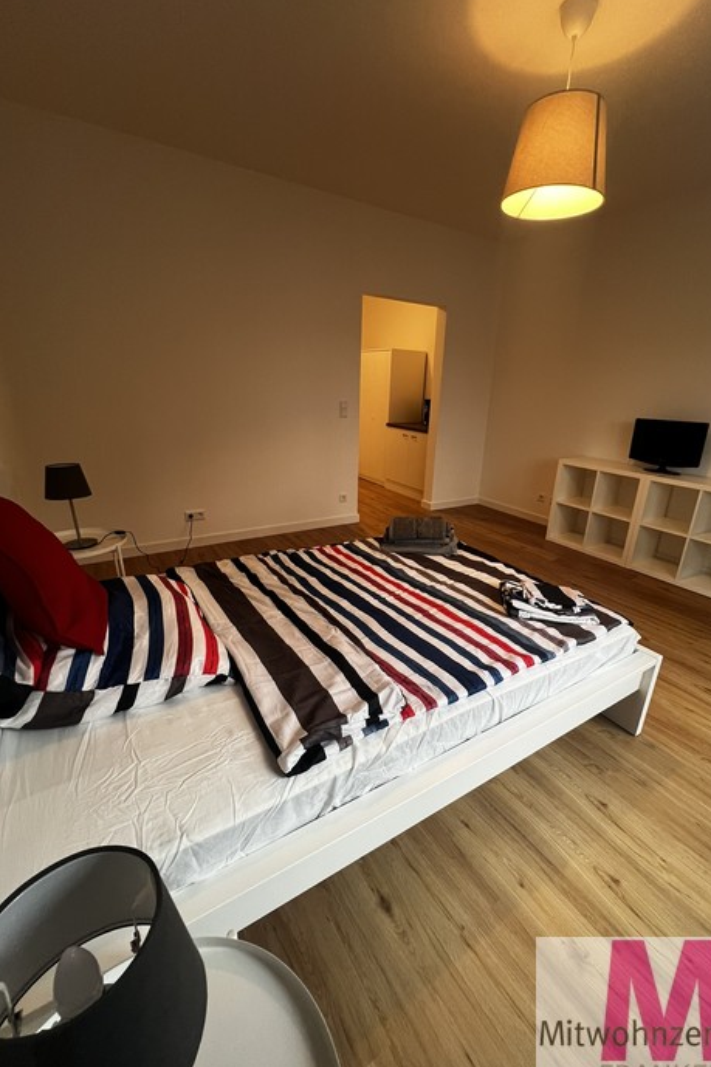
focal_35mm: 14
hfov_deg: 81.1
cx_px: 377
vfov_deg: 104.3
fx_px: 415
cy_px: 538
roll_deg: -2.3
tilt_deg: -19.8
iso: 160
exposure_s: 1/50
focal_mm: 1.57
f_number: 1.8
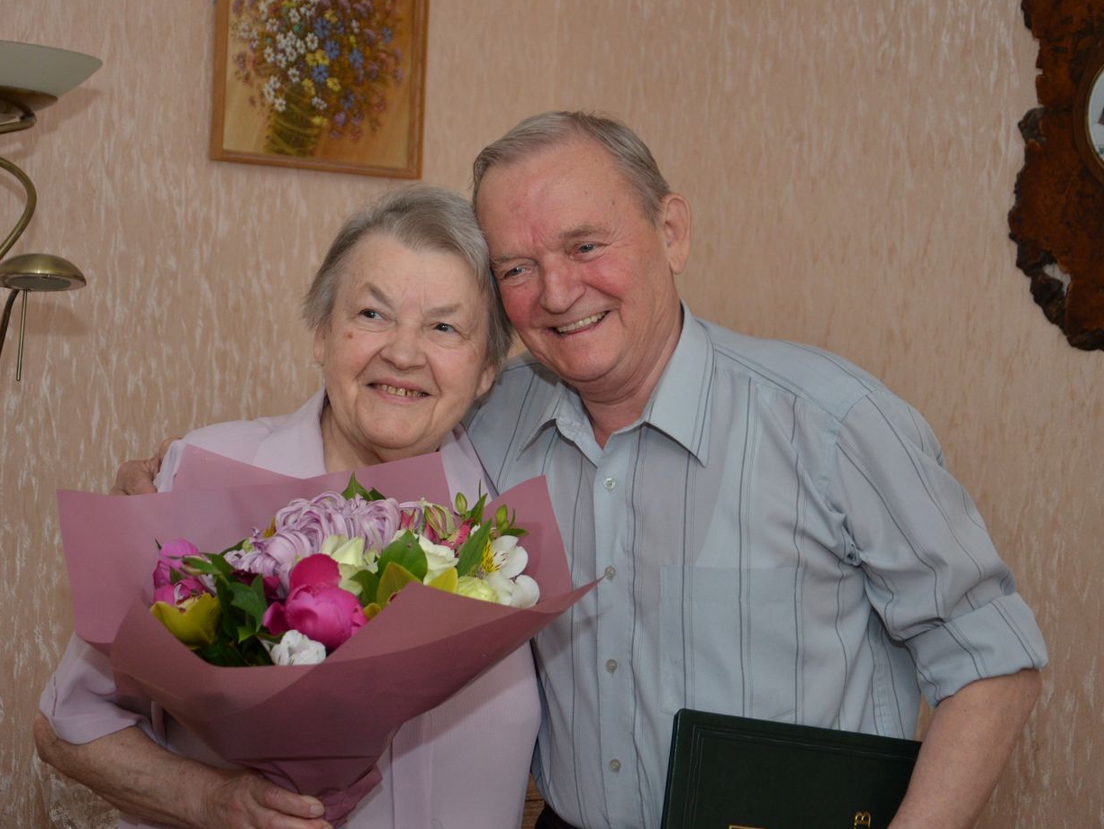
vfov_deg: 21.3
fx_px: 2201
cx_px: 499
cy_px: 413
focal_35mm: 69
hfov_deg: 28.1
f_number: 4.8
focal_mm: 42
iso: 640
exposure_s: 1/250
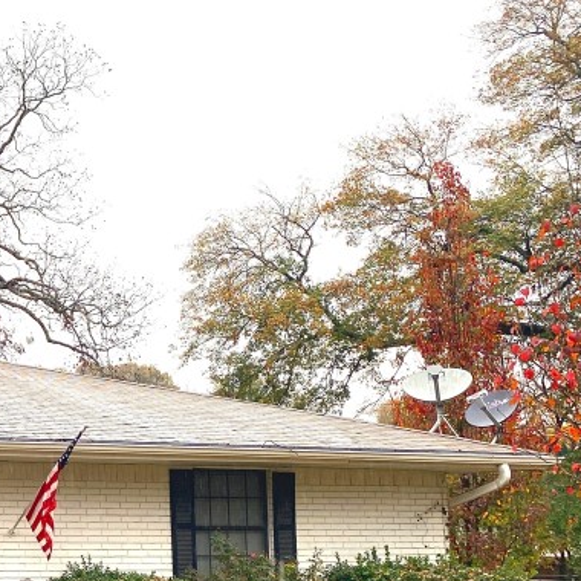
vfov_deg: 27.4
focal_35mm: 62
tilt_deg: +5.3
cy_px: 428
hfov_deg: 24.1
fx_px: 1177
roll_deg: -0.5
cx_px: -188
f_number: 1.8
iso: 32
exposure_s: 1/235
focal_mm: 4.25
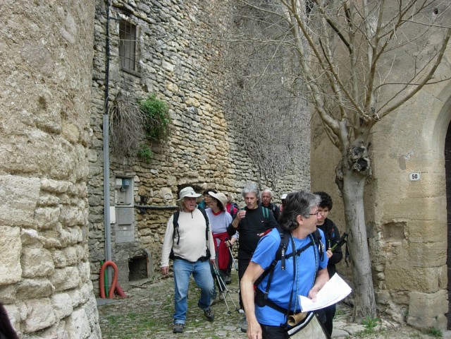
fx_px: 495
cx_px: 226
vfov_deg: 37.7
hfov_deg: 49.0
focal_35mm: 38
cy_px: 170
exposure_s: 1/304
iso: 64
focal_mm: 7.8
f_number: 2.8
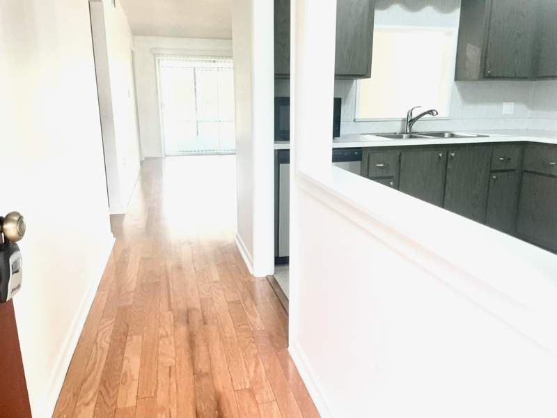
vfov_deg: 53.1
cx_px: 278
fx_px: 418
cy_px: 209
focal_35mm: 26
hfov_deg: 67.3
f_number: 1.6
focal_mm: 4.2
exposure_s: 1/120
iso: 80
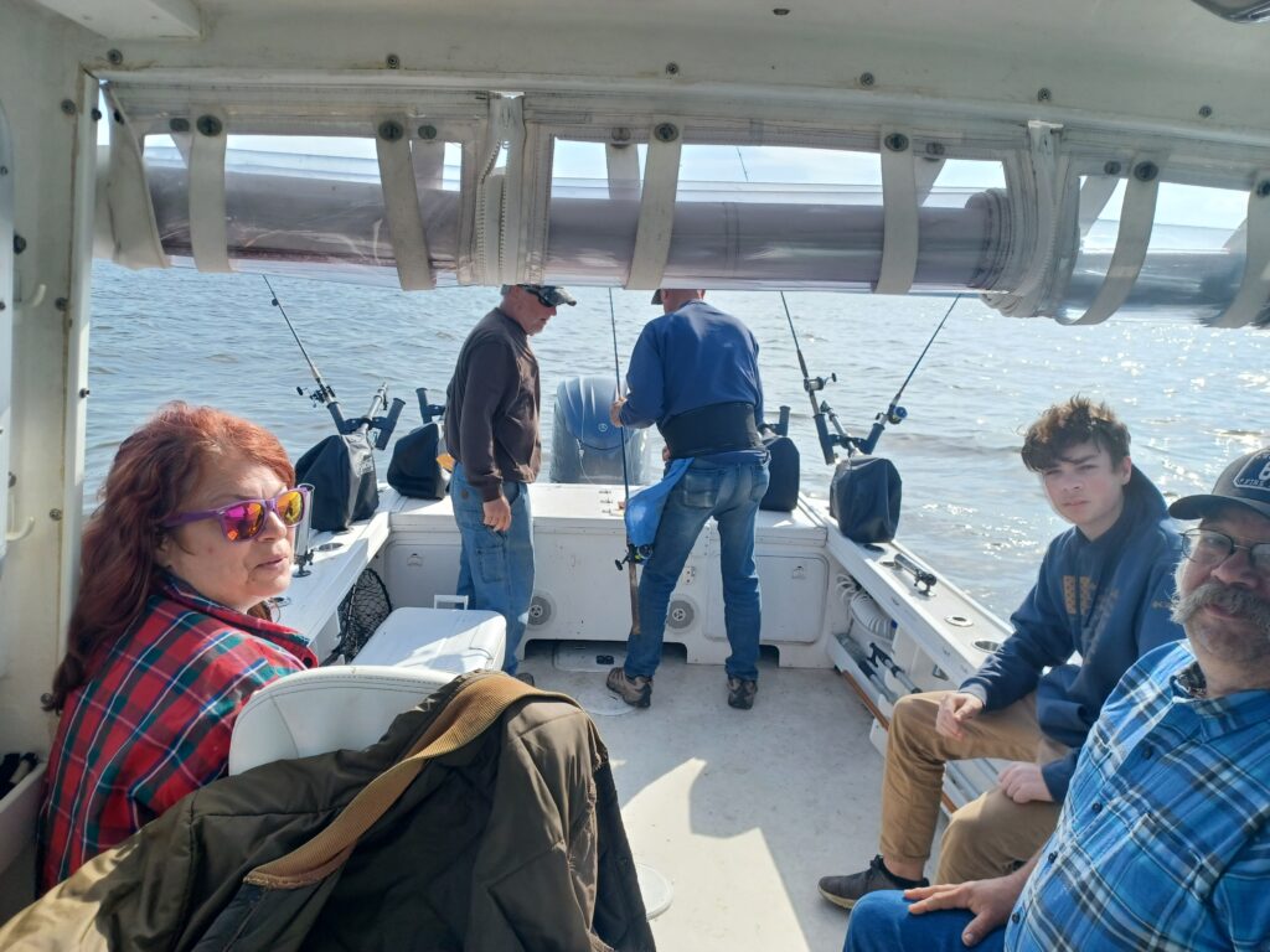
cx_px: 635
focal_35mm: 25
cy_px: 476
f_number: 1.8
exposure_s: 1/236
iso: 32
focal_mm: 4.6
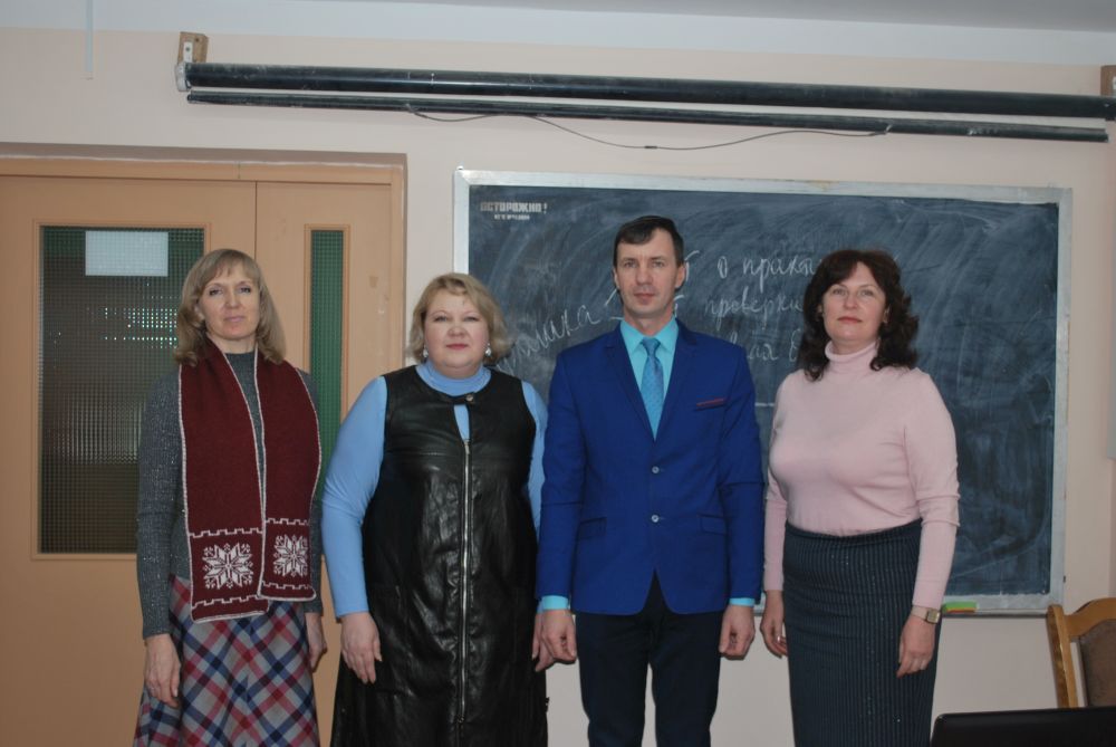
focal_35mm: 44
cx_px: 558
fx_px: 1350
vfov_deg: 30.9
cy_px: 374
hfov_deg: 44.9
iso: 200
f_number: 4.8
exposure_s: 1/60
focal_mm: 29
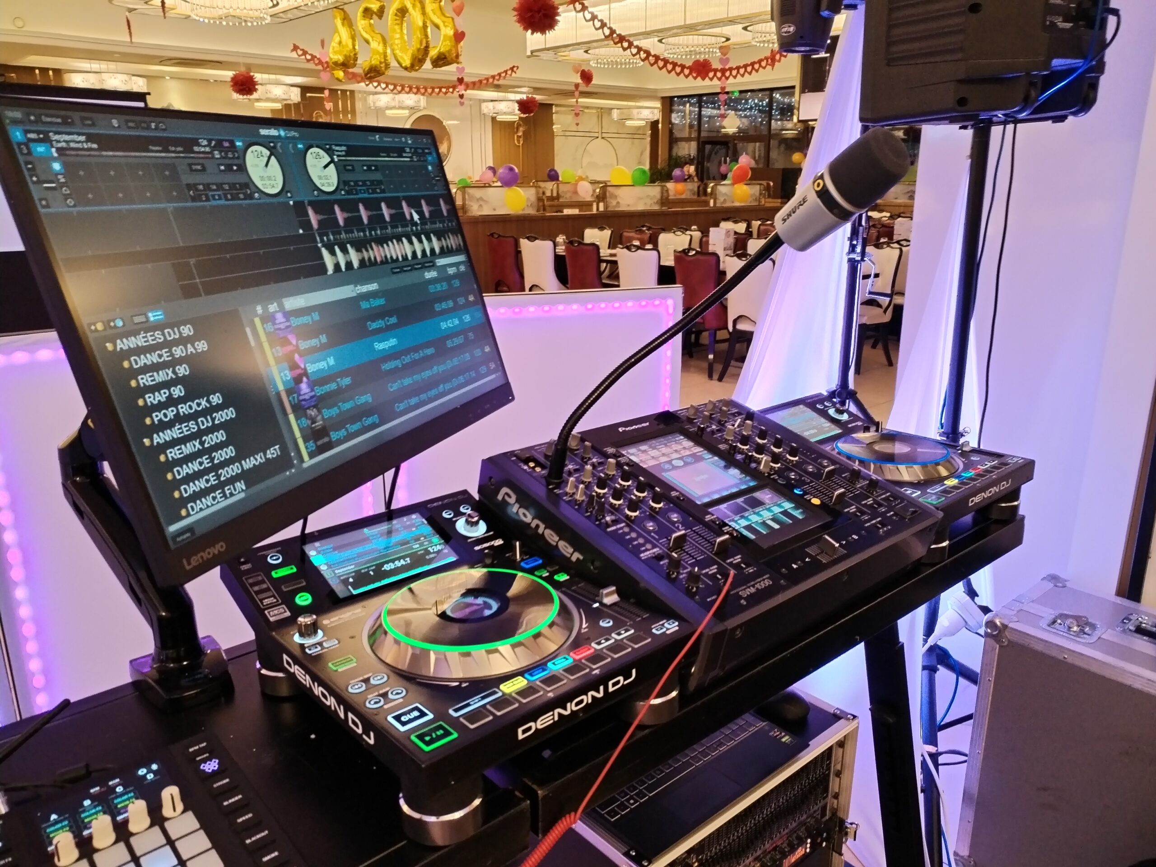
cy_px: 434
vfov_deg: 53.1
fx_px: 868
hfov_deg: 67.3
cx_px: 578
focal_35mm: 26
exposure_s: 1/25
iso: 430
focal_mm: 4.75
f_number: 1.8
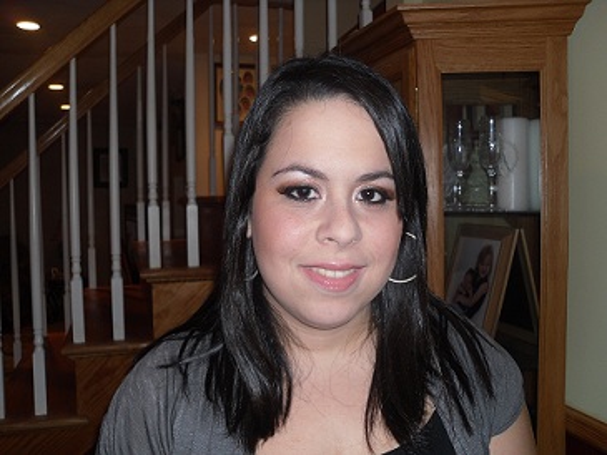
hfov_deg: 53.9
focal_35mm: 34
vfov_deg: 41.8
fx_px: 596
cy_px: 228
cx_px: 304
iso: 80
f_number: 2.8
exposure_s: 1/45
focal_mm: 6
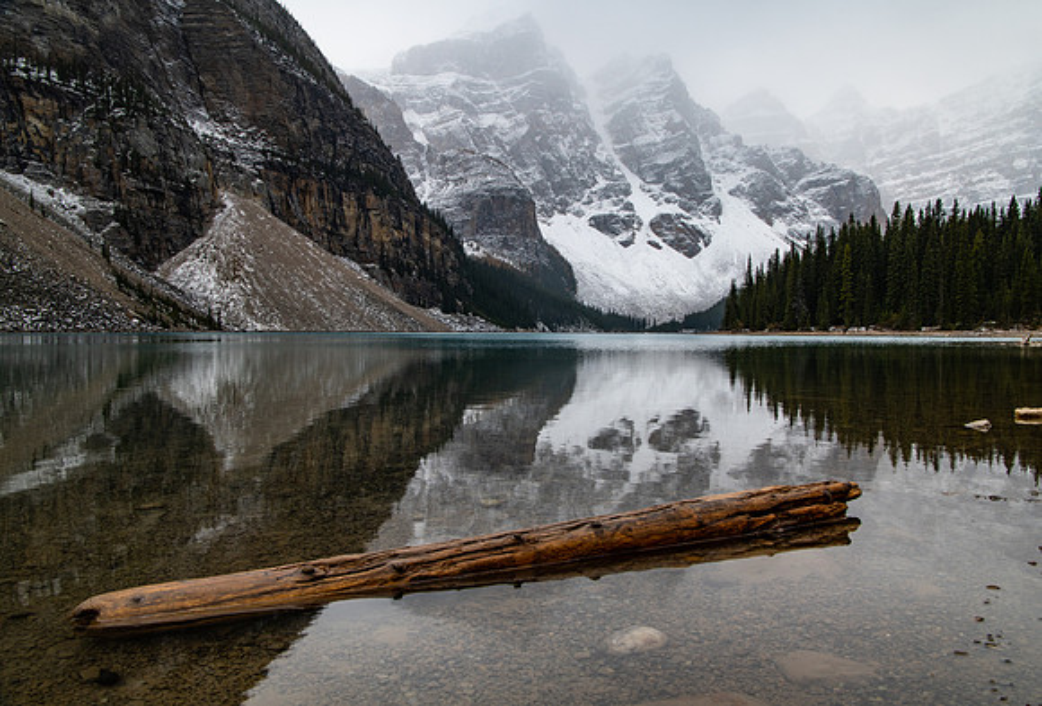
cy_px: 349
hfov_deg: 65.9
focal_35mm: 28
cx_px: 536
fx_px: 804
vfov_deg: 47.4
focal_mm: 27
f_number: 16
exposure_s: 1/20
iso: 250
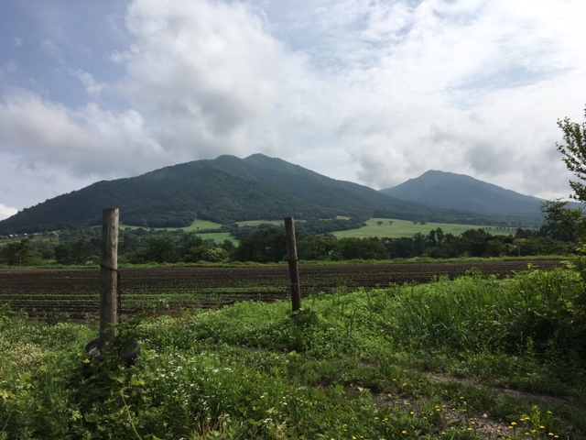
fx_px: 491
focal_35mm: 29
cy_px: 220
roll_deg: +2.0
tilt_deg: +3.7
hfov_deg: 61.7
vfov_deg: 48.2
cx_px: 293
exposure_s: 1/3077
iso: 25
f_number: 2.2
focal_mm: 4.15
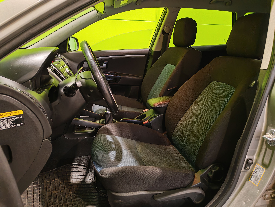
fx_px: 214
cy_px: 104
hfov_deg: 65.3
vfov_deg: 51.4
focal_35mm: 27
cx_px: 138
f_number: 1.9
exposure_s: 1/25
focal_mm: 6.12
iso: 1000
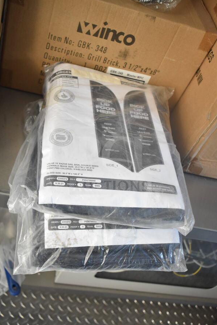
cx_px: 110
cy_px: 165
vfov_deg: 50.1
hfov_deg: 34.6
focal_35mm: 39
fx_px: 348
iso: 1600
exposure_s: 1/50
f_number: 4
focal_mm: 25
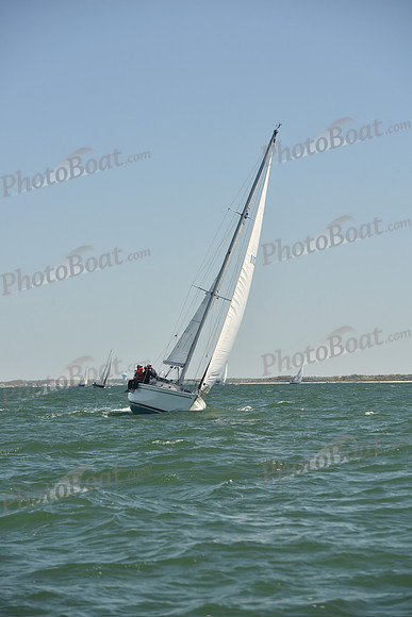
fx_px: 2059
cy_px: 308
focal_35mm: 120
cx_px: 206
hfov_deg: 11.4
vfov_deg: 17.1
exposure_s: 1/800
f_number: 5
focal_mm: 120
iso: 250
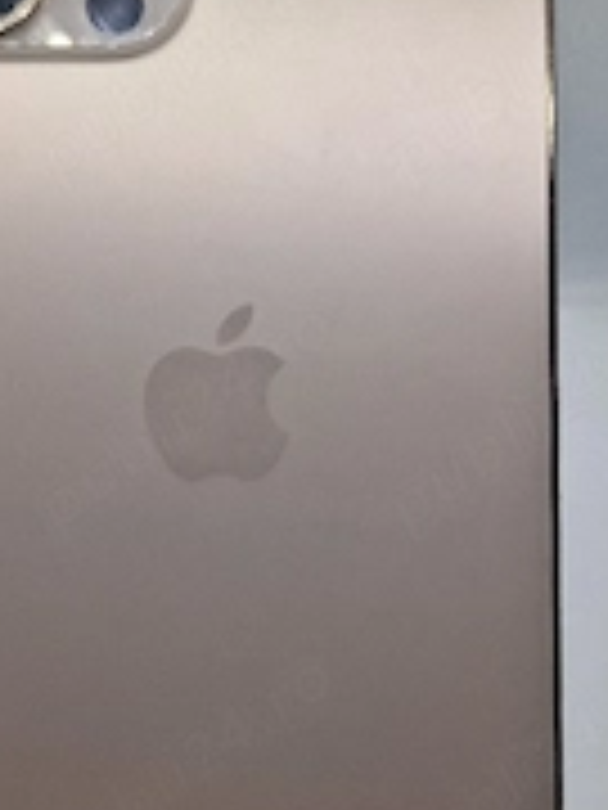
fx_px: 1194
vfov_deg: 37.4
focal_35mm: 51
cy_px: 472
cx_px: 275
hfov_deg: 28.5
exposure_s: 1/182
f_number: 1.8
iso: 50
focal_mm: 6.4
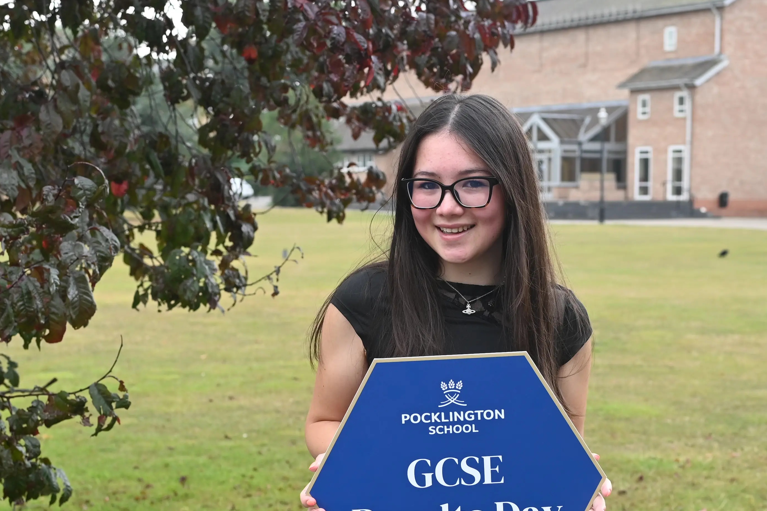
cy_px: 350
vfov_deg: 18.4
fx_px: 1576
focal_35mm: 74
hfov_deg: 27.3
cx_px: 432
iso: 280
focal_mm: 35
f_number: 4
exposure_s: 1/250
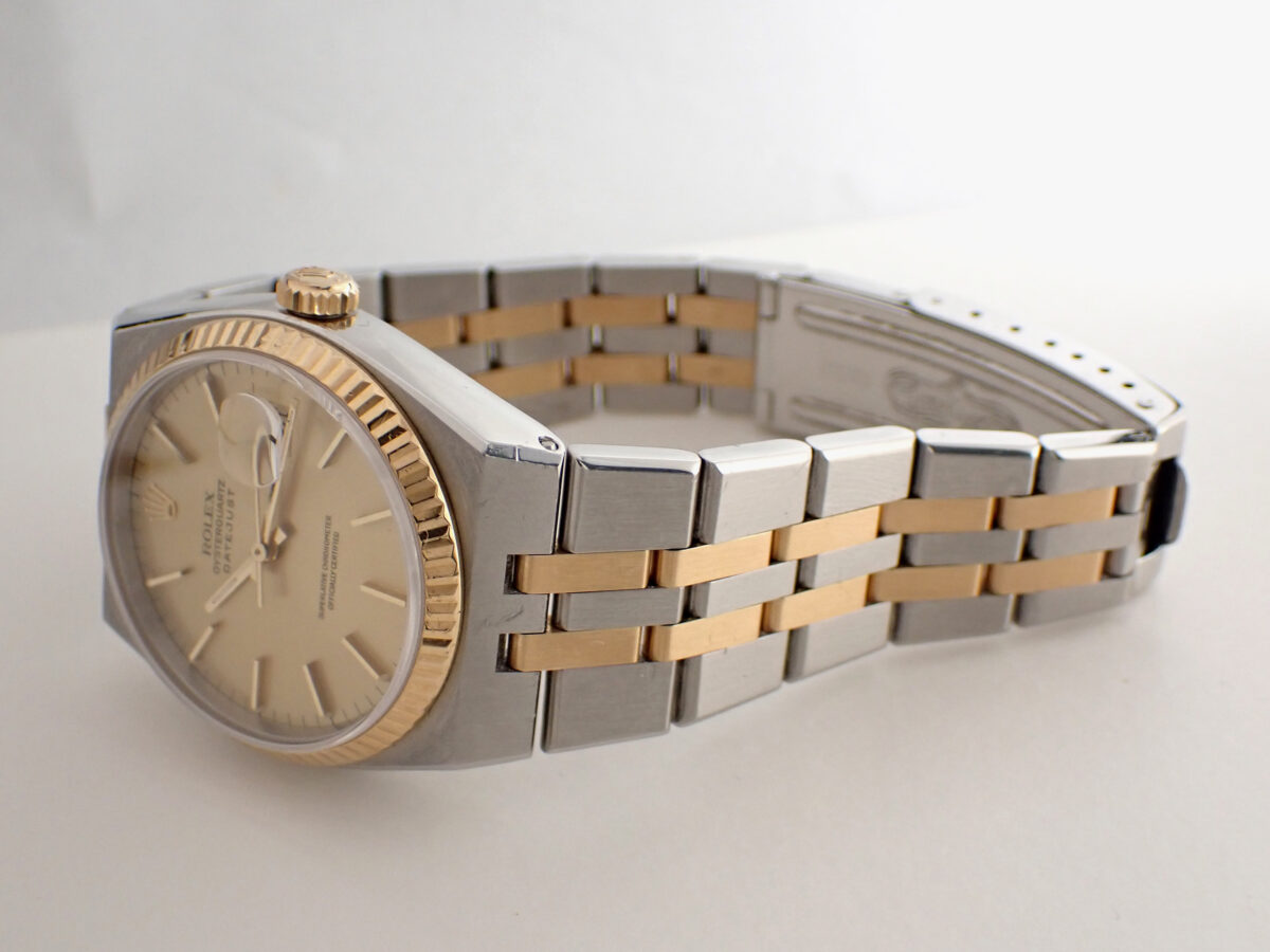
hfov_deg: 35.5
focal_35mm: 54
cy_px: 476
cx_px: 635
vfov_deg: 27.0
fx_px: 1981
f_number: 3.3
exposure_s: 1/200
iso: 400
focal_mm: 9.65
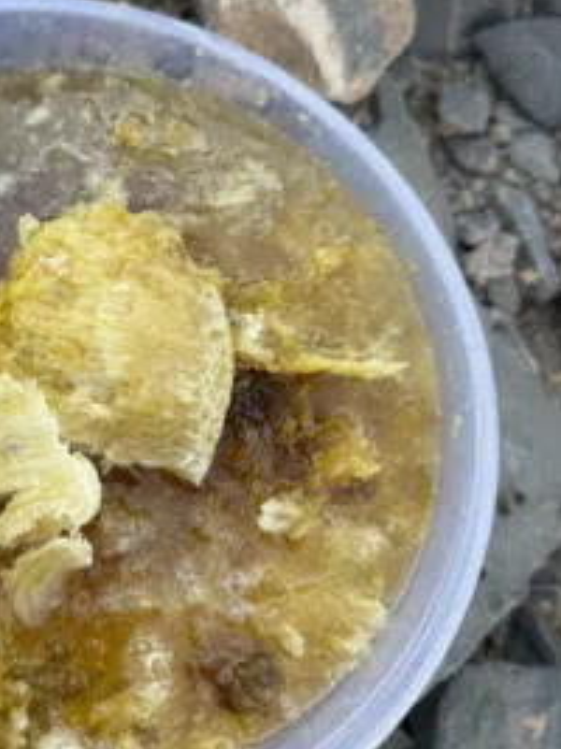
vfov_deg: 50.8
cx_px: 146
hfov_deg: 38.7
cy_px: 281
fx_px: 779
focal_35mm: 36
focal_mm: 6.76
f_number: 1.78
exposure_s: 1/476
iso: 80
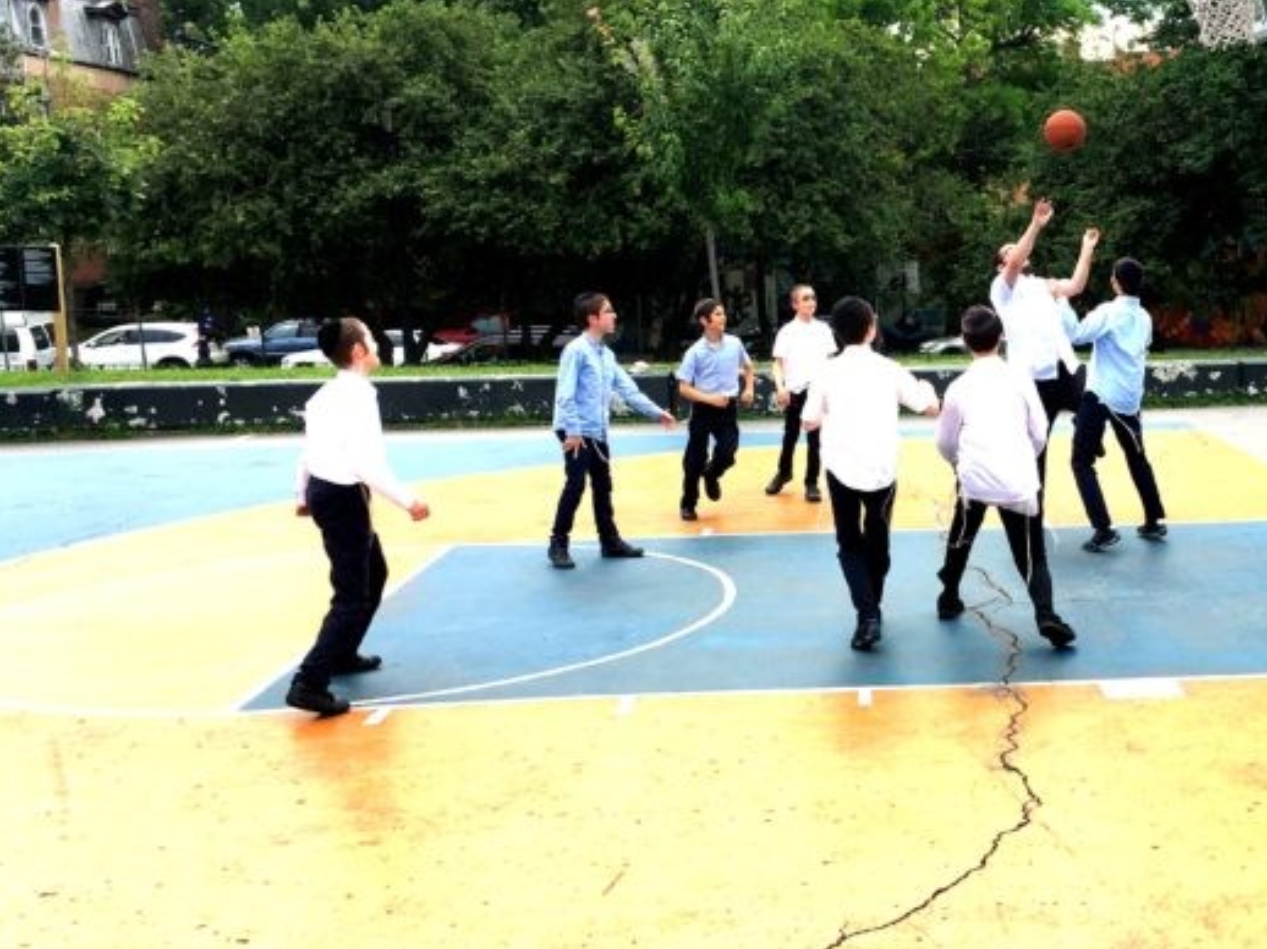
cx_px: 934
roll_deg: +1.4
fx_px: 1573
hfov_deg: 42.6
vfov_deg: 33.6
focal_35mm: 43
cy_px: 494
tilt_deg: -6.0
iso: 25
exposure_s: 1/409
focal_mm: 4.15
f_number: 2.2
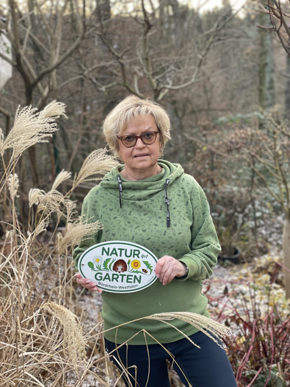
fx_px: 581
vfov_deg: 36.8
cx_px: 145
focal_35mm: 52
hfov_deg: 28.0
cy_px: 194
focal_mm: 6
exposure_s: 1/122
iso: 125
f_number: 2
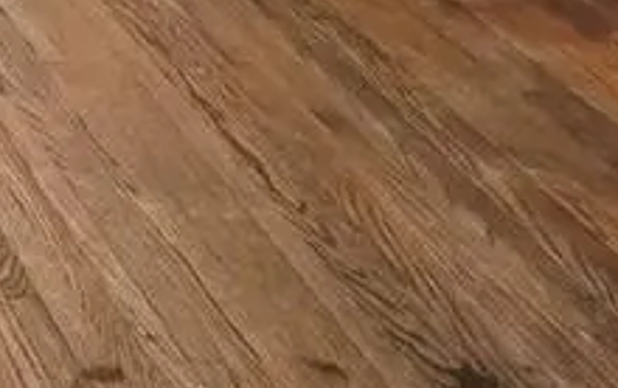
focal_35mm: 111
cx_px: -494
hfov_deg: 15.9
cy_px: -821
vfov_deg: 9.2
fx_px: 1871
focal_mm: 10
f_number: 8
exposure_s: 1/30
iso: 500
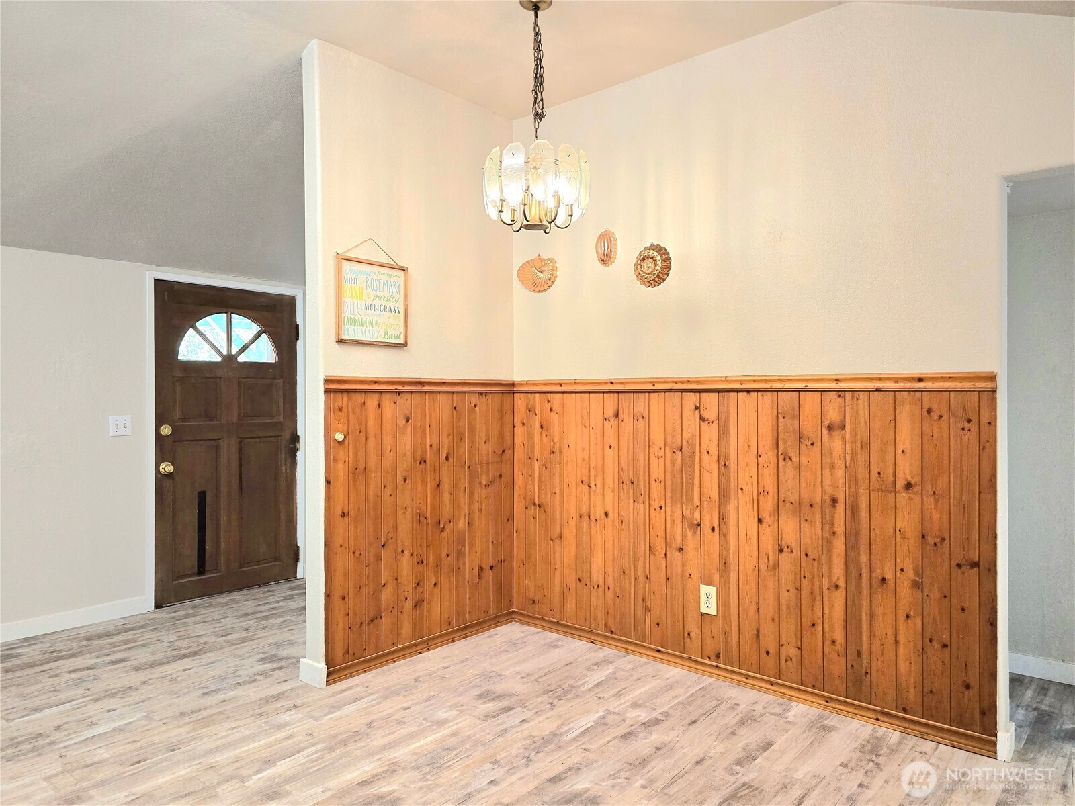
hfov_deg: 73.9
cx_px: 538
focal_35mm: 23
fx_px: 714
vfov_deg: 58.9
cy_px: 403
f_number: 1.7
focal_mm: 6.3
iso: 400
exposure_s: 1/120
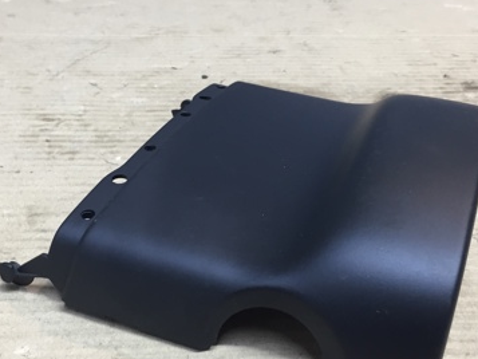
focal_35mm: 52
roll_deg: -3.8
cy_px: 165
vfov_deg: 28.0
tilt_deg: -29.0
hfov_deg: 36.7
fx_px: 718
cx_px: 205
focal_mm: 4.15
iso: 100
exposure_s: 1/33
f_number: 2.2
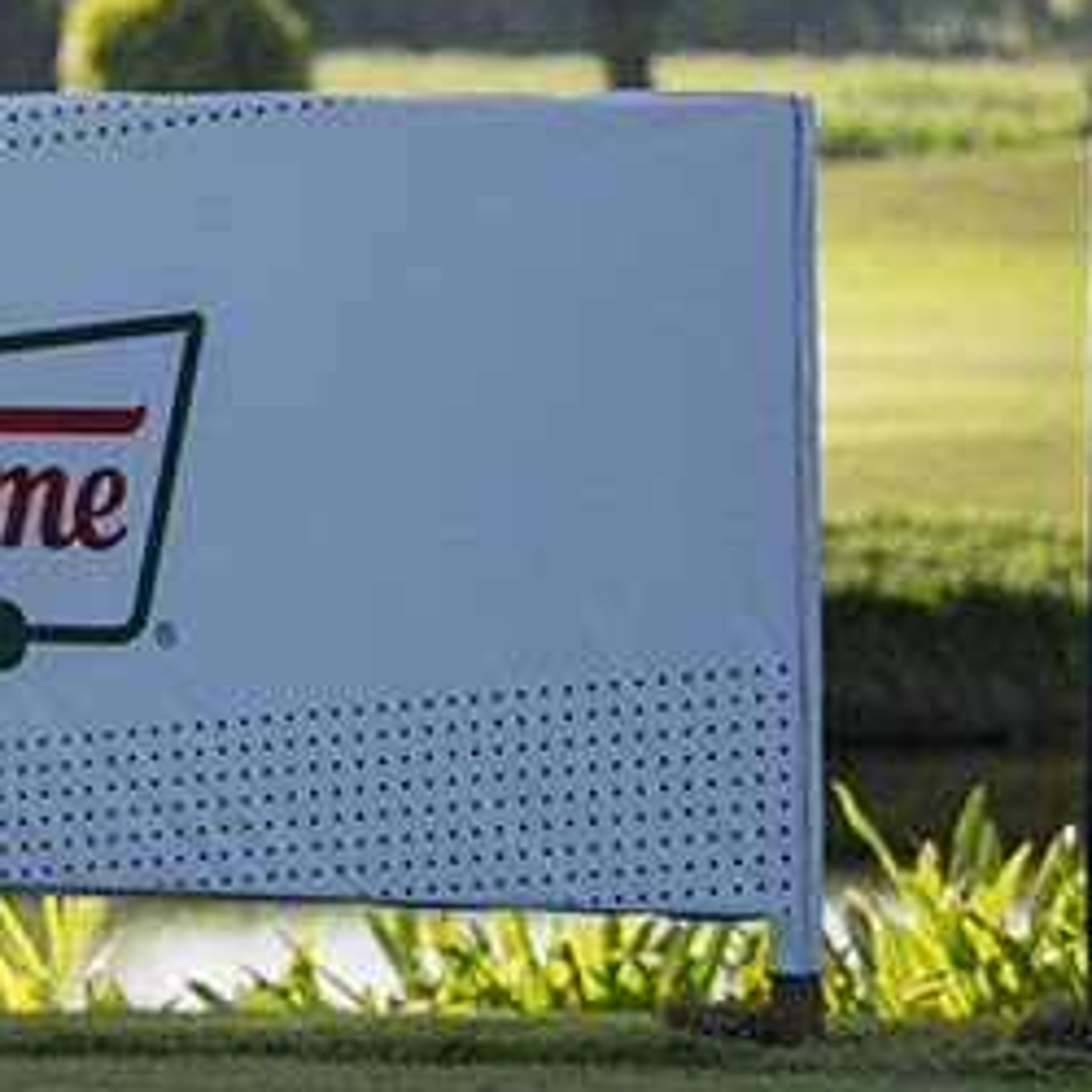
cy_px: 127
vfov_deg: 5.6
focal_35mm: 313
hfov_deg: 5.5
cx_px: -852
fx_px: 11171
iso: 1000
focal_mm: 96
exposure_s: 1/6400
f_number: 3.2
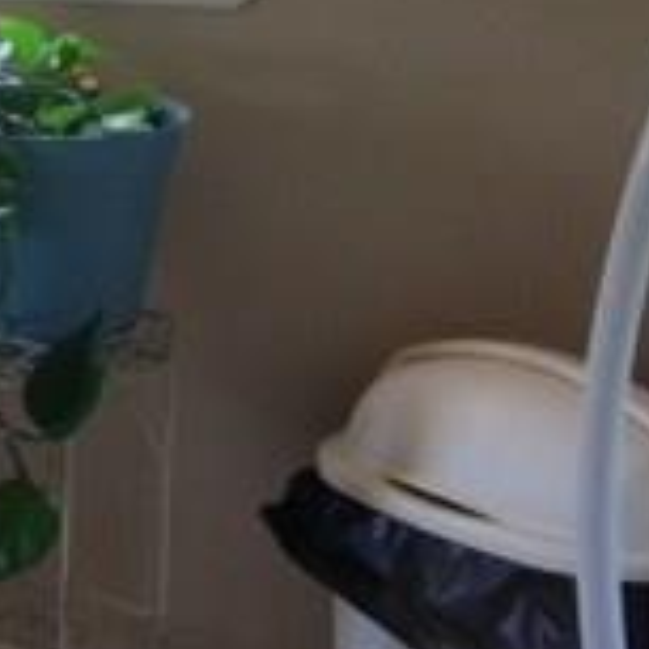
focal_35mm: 129
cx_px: -543
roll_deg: +0.9
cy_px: 38
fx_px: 2736
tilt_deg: -10.8
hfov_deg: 12.3
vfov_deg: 13.4
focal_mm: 4.28
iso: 80
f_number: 2.4
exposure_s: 1/20
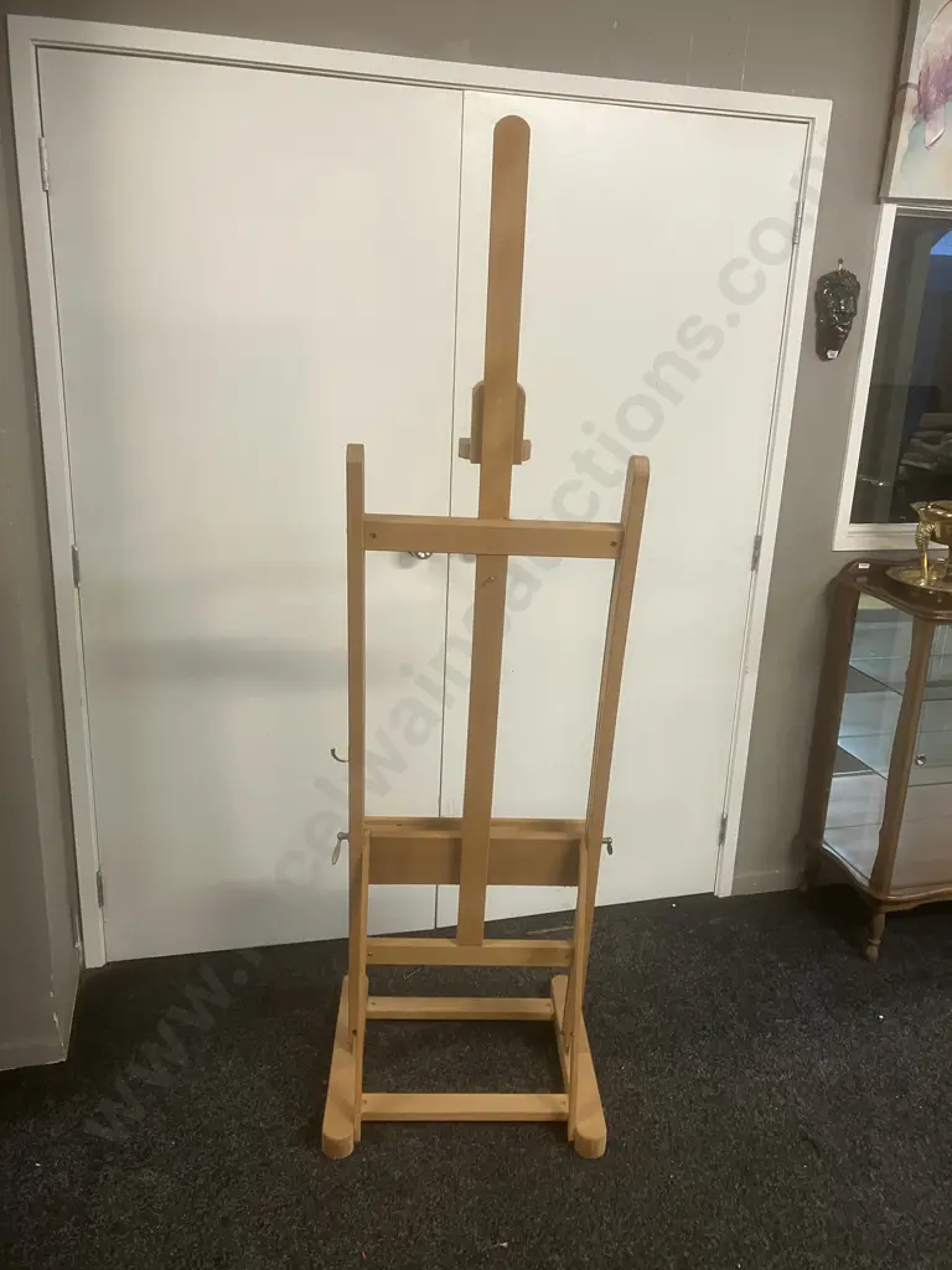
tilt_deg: -16.5
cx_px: 476
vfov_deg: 63.4
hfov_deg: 49.7
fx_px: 1027
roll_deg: -2.8
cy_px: 635
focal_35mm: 28
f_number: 1.8
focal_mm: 3.99
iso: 125
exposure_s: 1/50
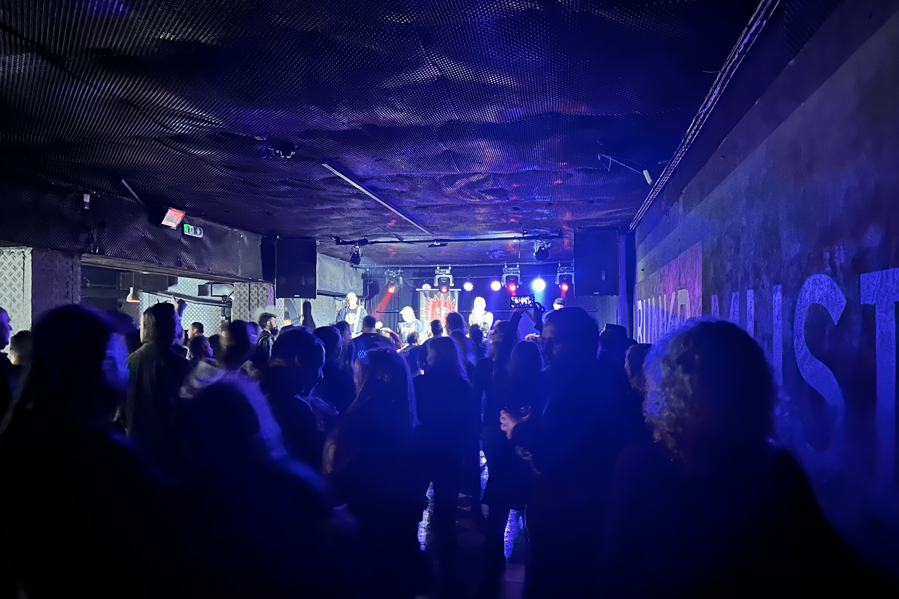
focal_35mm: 25
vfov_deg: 51.3
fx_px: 624
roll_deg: -0.3
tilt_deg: +0.0
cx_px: 450
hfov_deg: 71.5
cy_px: 315
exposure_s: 1/9
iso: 4000
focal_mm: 6.86
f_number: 1.78
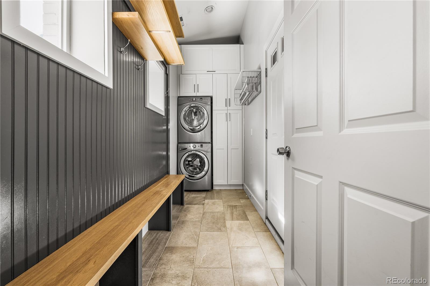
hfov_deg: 96.7
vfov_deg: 73.7
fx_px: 191
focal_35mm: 16
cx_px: 215
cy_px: 143
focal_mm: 16
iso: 100
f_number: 8
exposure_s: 1.6
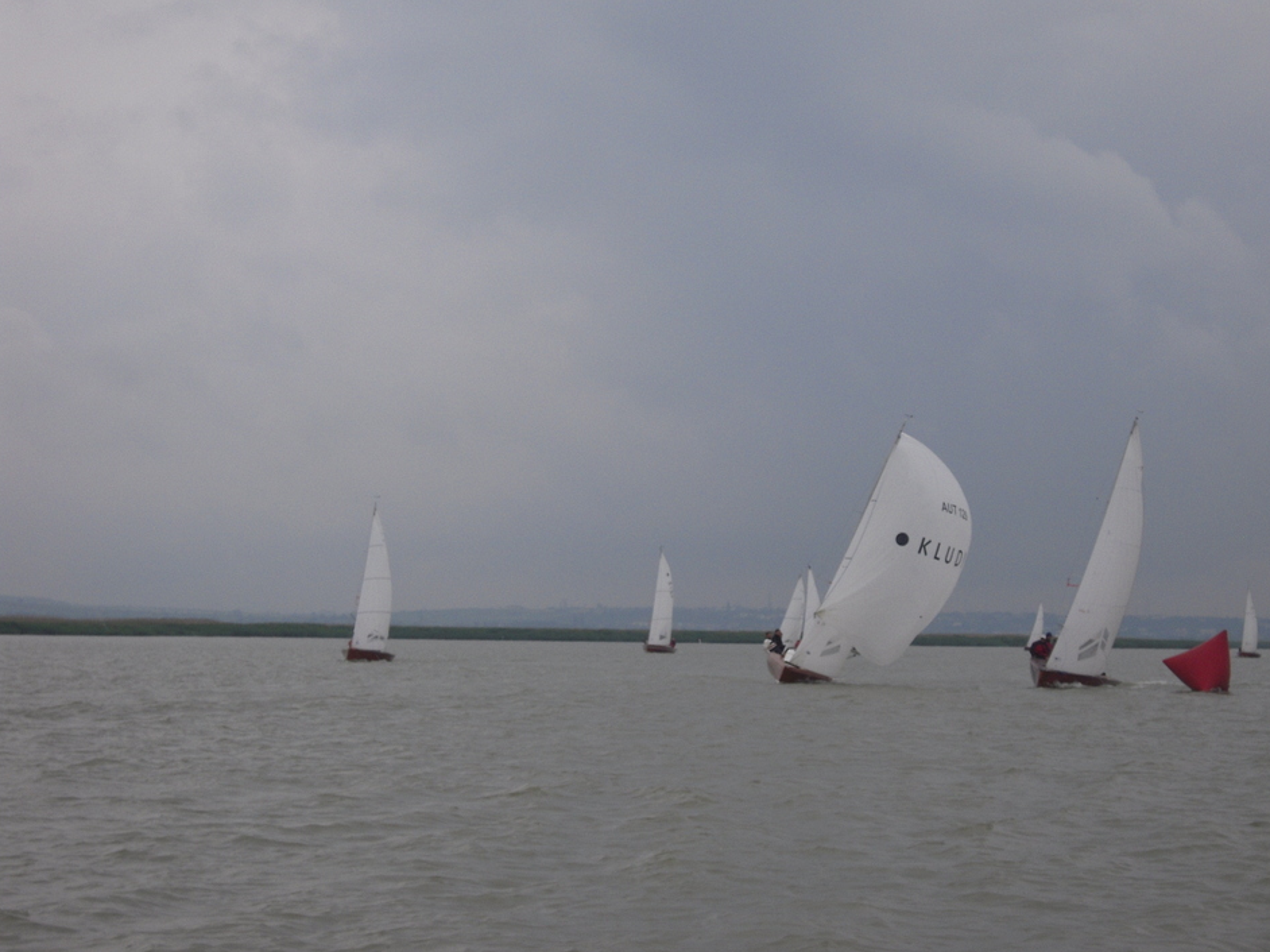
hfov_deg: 22.8
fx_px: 3154
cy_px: 481
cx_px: 667
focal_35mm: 86
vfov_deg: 17.2
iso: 100
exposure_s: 1/400
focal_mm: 14.5
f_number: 4.7
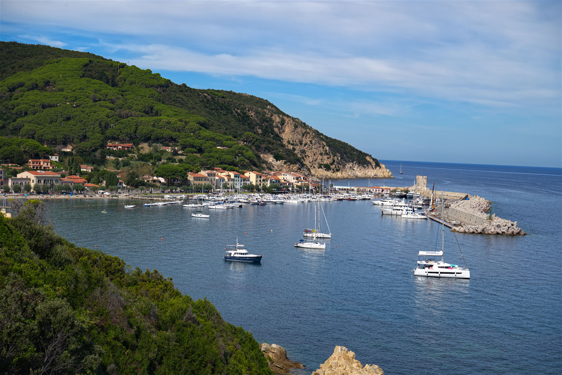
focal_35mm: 60
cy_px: 188
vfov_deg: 22.6
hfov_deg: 33.4
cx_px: 281
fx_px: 936
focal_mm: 60
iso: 100
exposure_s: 1/500
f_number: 8
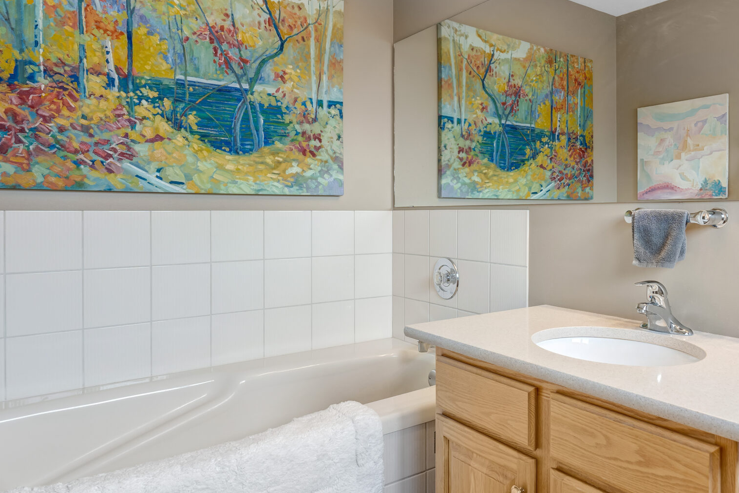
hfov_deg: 64.4
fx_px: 571
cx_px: 480
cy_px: 250
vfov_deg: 46.6
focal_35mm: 28
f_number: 6.3
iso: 400
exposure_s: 1/20
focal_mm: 16.5
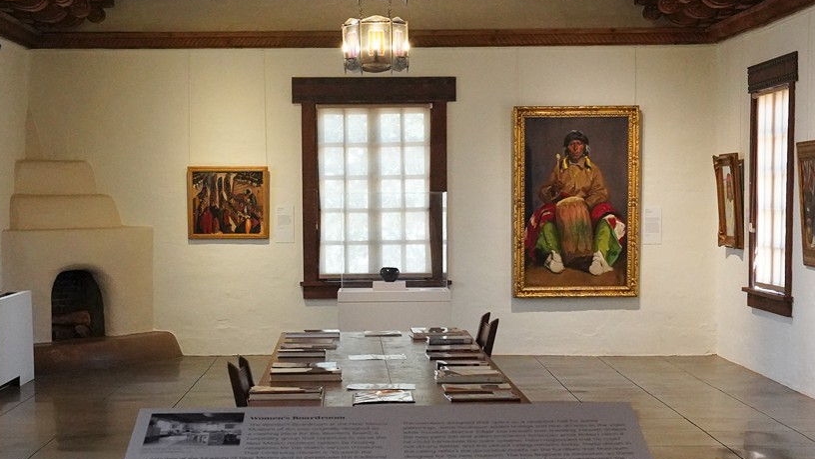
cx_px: 384
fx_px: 1664
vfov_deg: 15.6
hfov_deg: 27.5
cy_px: 316
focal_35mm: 77
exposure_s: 1/100
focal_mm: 30
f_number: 6.3
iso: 6400
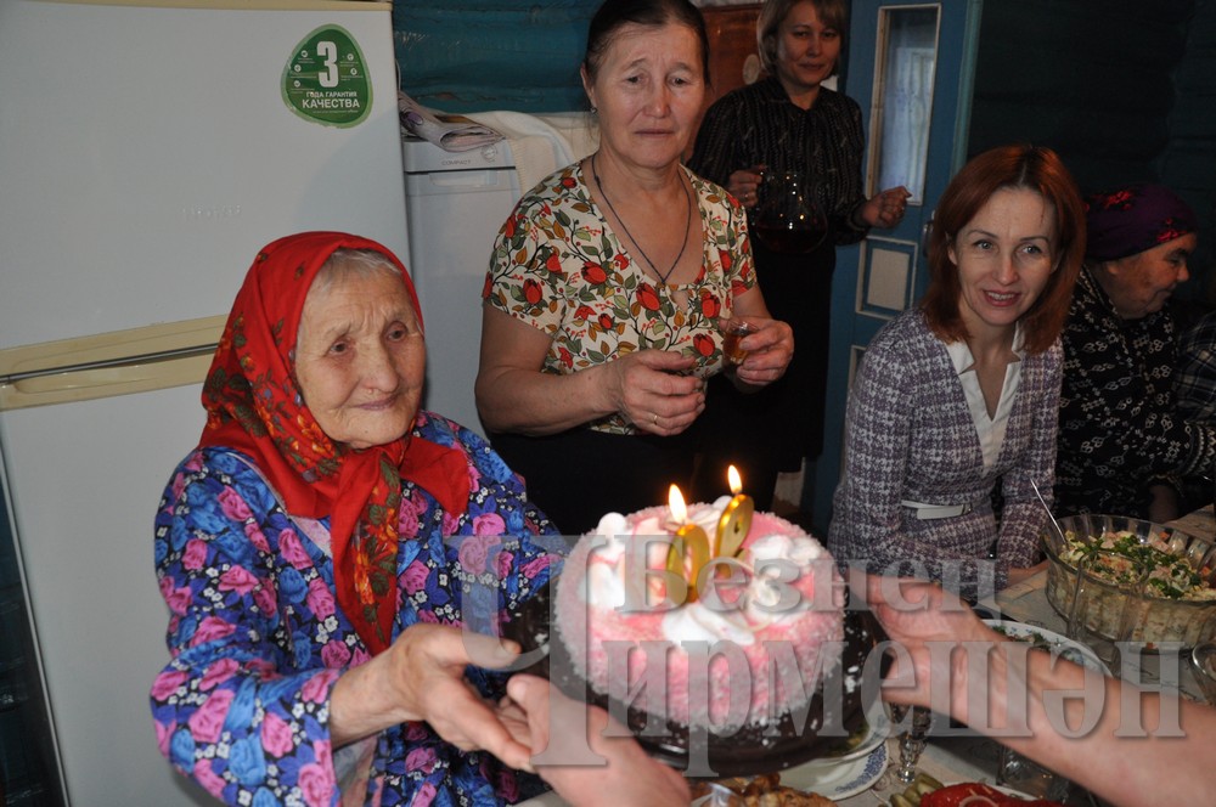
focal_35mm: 32
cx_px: 608
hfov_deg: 59.6
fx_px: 1063
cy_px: 404
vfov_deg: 41.6
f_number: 3.8
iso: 640
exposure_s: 1/125
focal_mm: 21
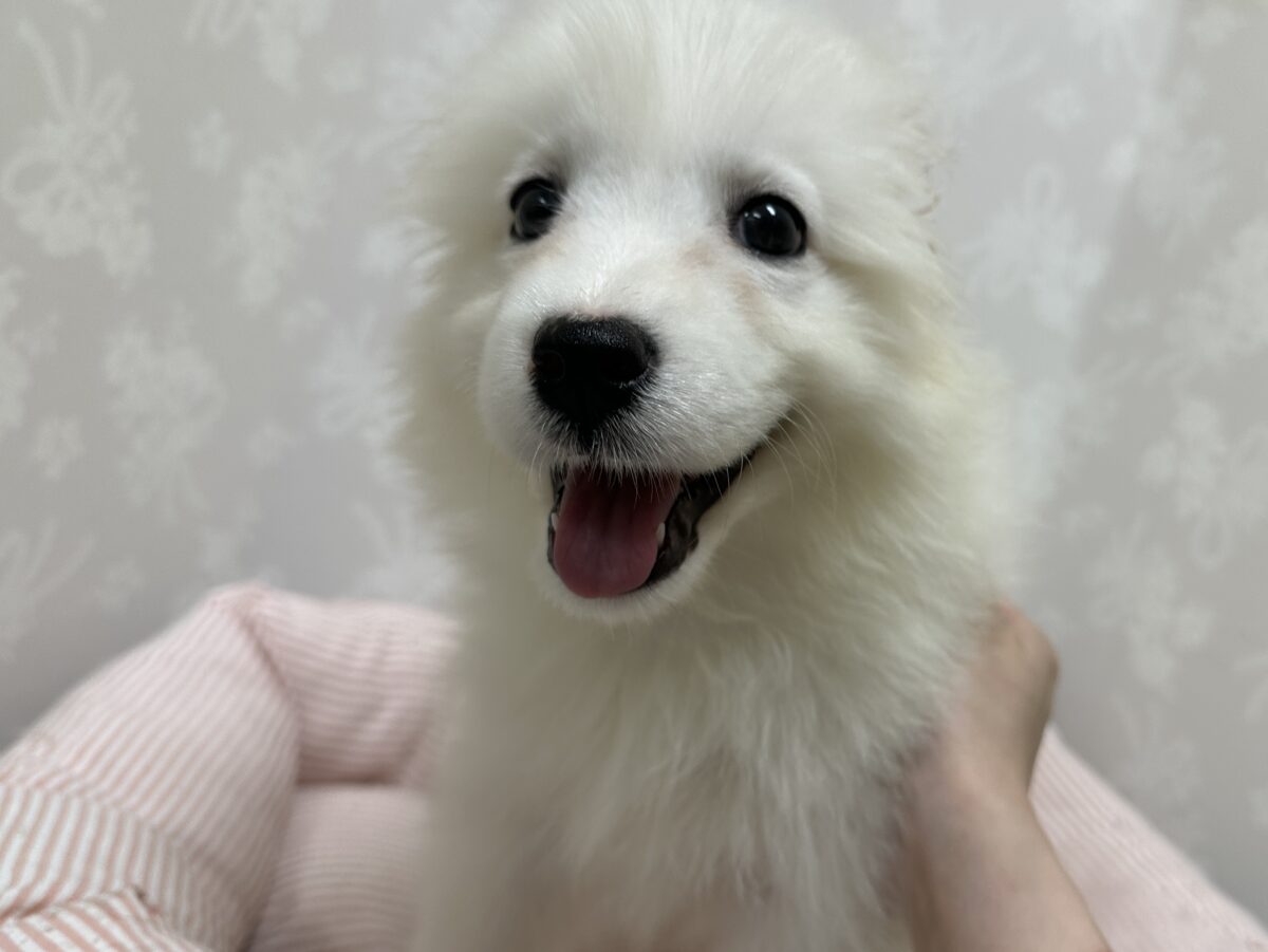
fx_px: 879
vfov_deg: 56.8
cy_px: 476
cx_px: 634
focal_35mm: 24
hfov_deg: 71.6
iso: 50
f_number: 1.78
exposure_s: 1/123
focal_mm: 6.86
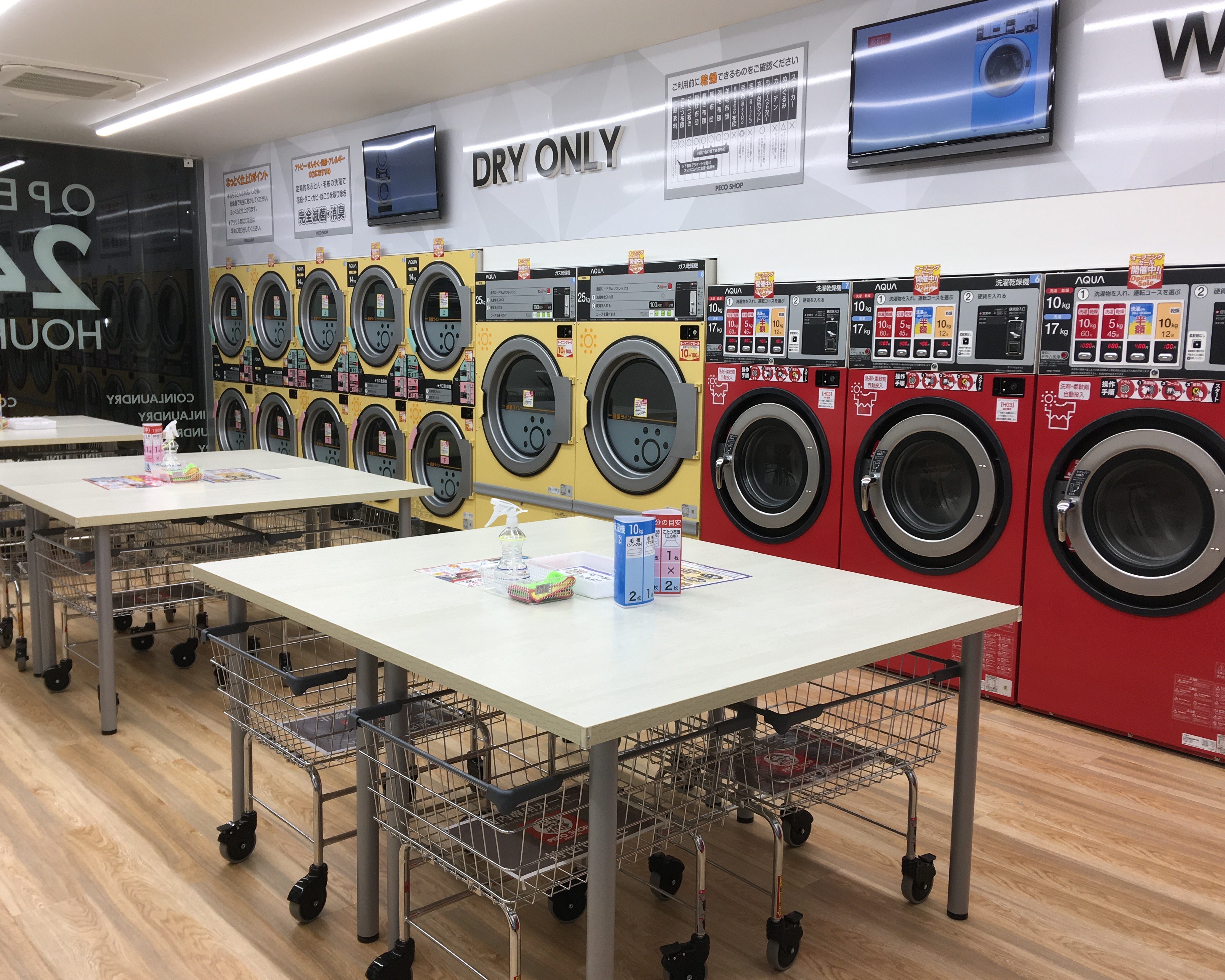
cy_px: 494
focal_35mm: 31
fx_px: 1124
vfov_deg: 47.1
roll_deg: +0.2
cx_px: 615
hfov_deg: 57.2
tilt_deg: -7.2
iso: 25
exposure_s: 1/60
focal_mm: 4.15
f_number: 2.2
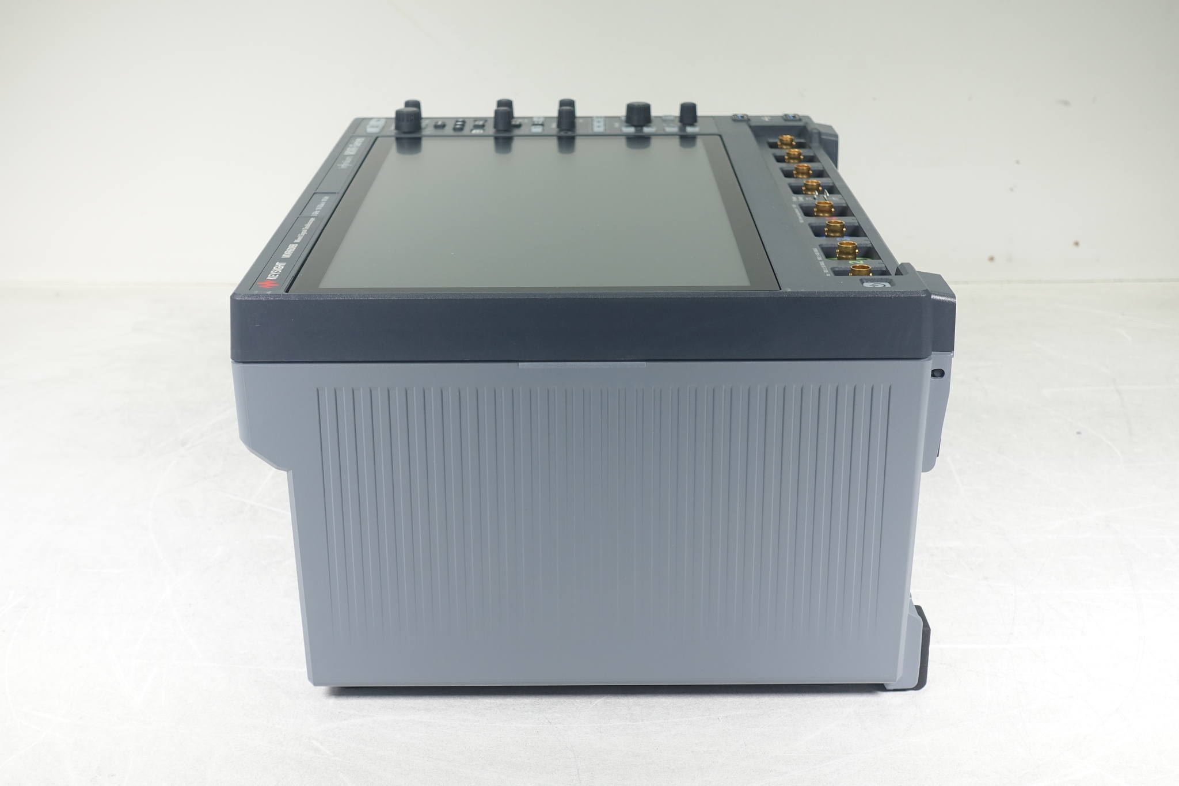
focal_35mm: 54
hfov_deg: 36.9
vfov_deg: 25.1
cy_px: 393
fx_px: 1768
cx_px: 590
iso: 125
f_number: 4.5
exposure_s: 1/80
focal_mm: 19.86
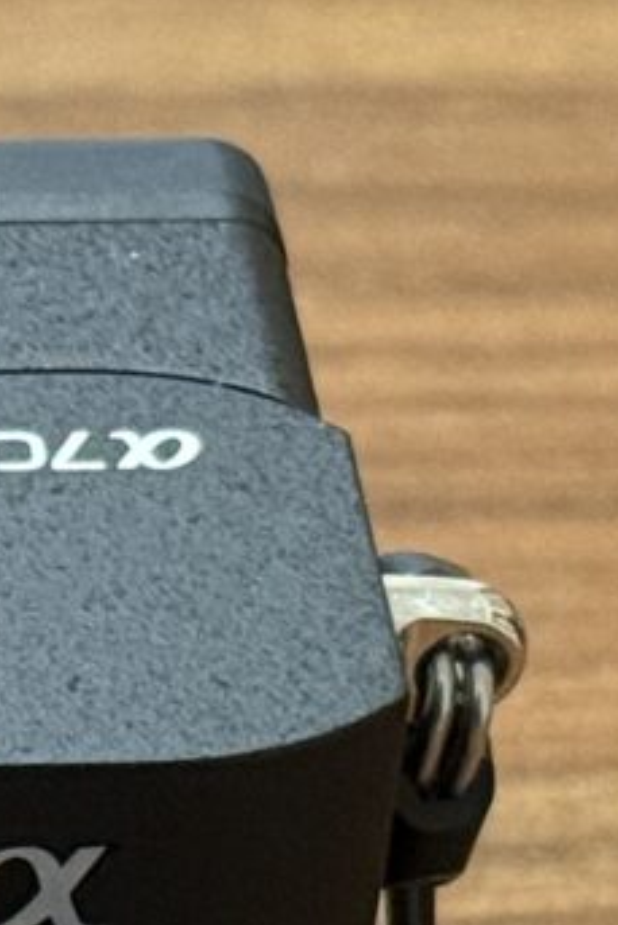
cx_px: -988
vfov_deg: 6.8
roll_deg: +0.0
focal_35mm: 298
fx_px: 7665
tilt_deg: -43.1
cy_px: 1505
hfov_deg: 4.5
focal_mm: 6.76
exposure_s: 1/33
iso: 200
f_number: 1.78
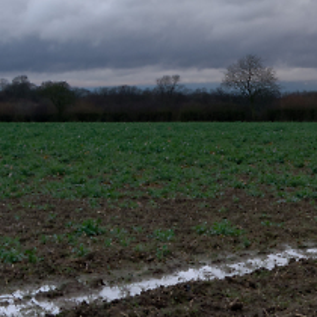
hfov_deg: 13.4
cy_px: 59
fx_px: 1295
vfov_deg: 13.9
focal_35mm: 125
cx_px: 432
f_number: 9
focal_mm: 21
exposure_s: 1/13
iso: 80
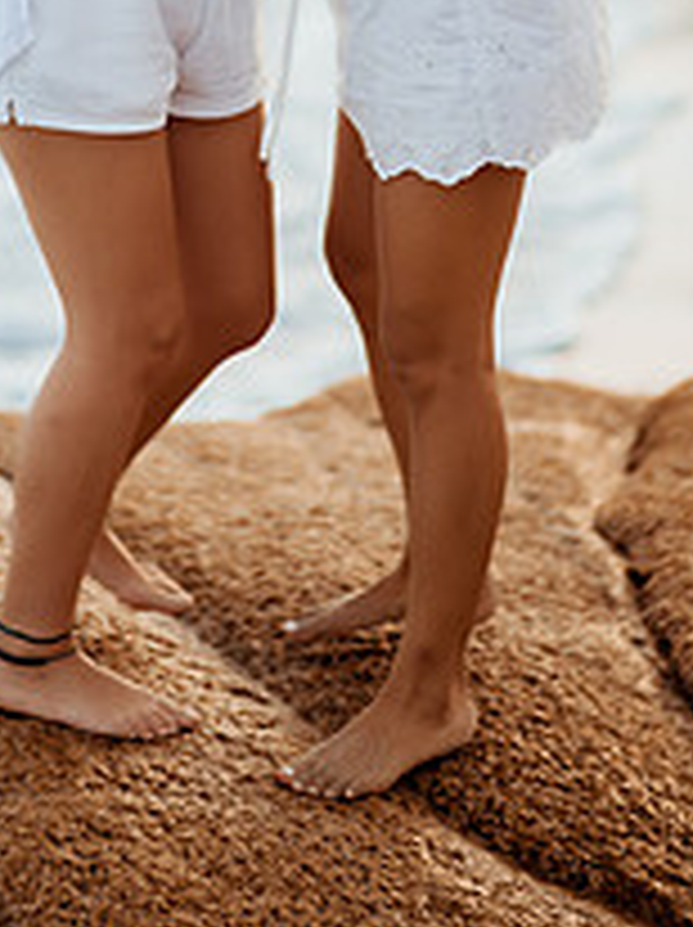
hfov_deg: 12.1
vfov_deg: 15.9
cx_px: 284
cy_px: 40
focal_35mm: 122
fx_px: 3263
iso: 80
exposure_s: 1/2500
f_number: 1.4
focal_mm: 58
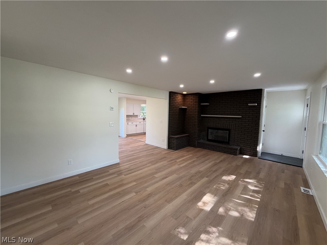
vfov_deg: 85.7
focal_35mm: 14
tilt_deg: -4.2
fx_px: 132
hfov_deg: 102.1
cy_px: 122
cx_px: 164
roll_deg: -0.6
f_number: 2.2
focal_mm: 2.22
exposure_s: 1/120
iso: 320
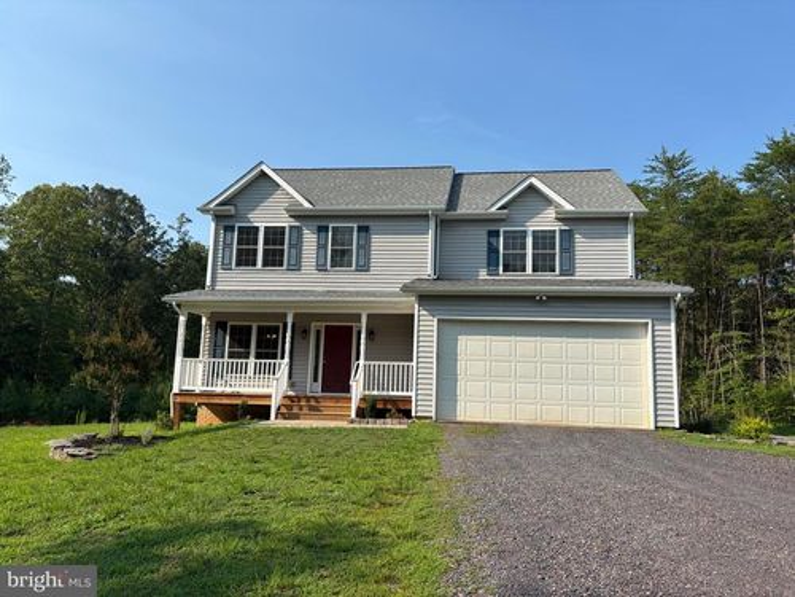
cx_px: 398
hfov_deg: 67.3
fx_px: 597
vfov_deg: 53.1
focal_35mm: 26
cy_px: 298
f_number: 1.6
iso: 50
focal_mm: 5.96
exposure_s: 1/2933
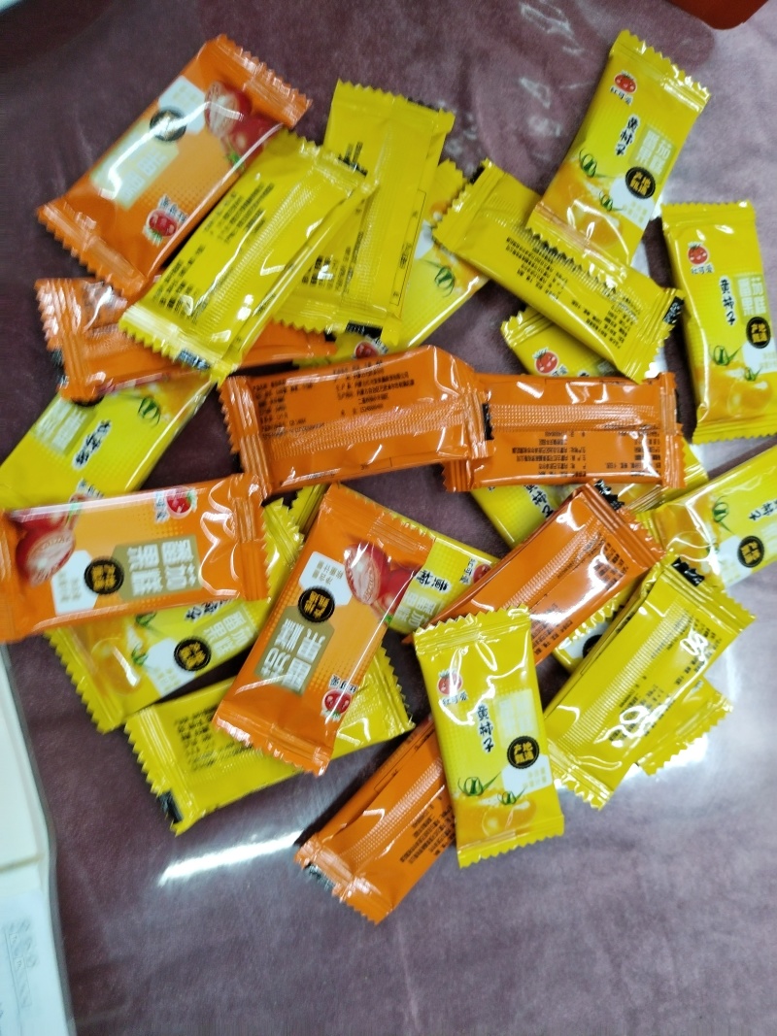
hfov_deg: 53.1
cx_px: 388
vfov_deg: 67.3
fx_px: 778
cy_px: 518
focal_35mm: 26
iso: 664
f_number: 1.8
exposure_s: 1/33.3
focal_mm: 4.75
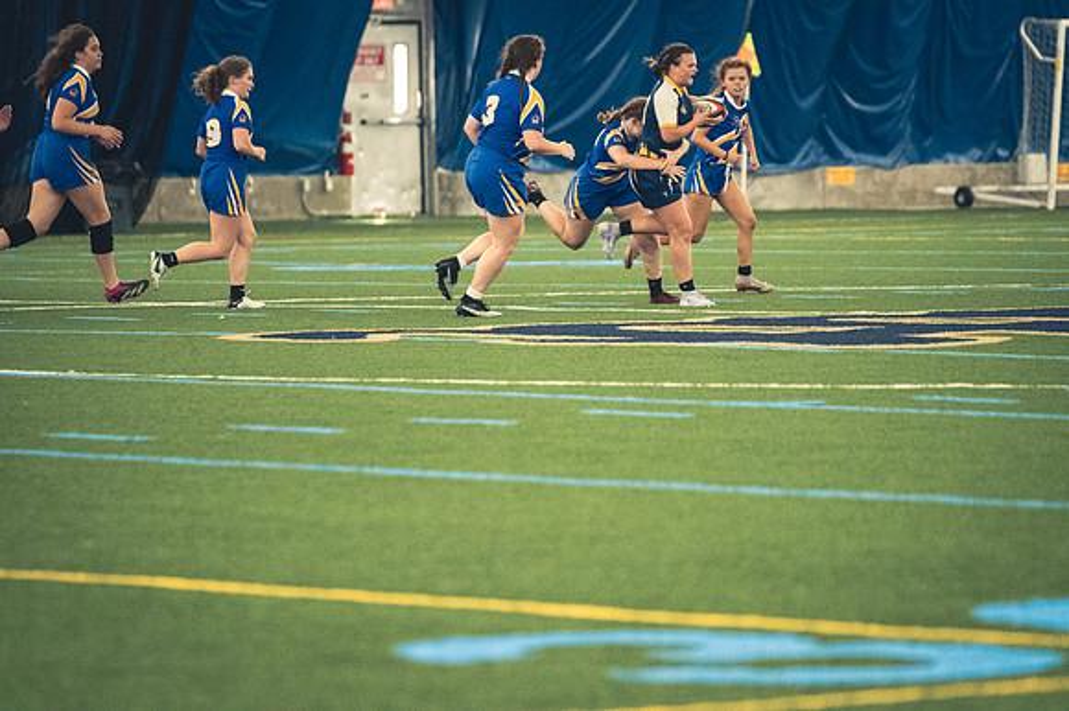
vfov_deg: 4.6
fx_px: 8903
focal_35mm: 300
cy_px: 356
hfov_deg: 6.9
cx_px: 534
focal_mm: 200
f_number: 2.8
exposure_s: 1/500
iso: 12800
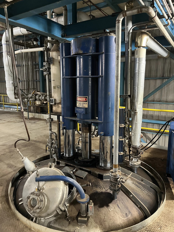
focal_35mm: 26
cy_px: 116
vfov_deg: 67.3
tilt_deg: -6.9
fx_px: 174
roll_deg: +2.6
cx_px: 87
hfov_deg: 53.1
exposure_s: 1/30
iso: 640
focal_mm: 5.1
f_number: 1.6
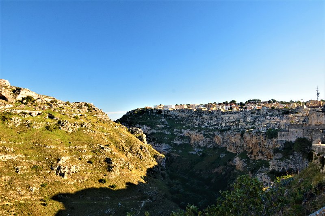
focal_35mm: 27
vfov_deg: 47.7
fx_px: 243
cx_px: 162
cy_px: 108
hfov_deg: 67.5
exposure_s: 1/60
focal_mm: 18
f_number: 10
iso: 280
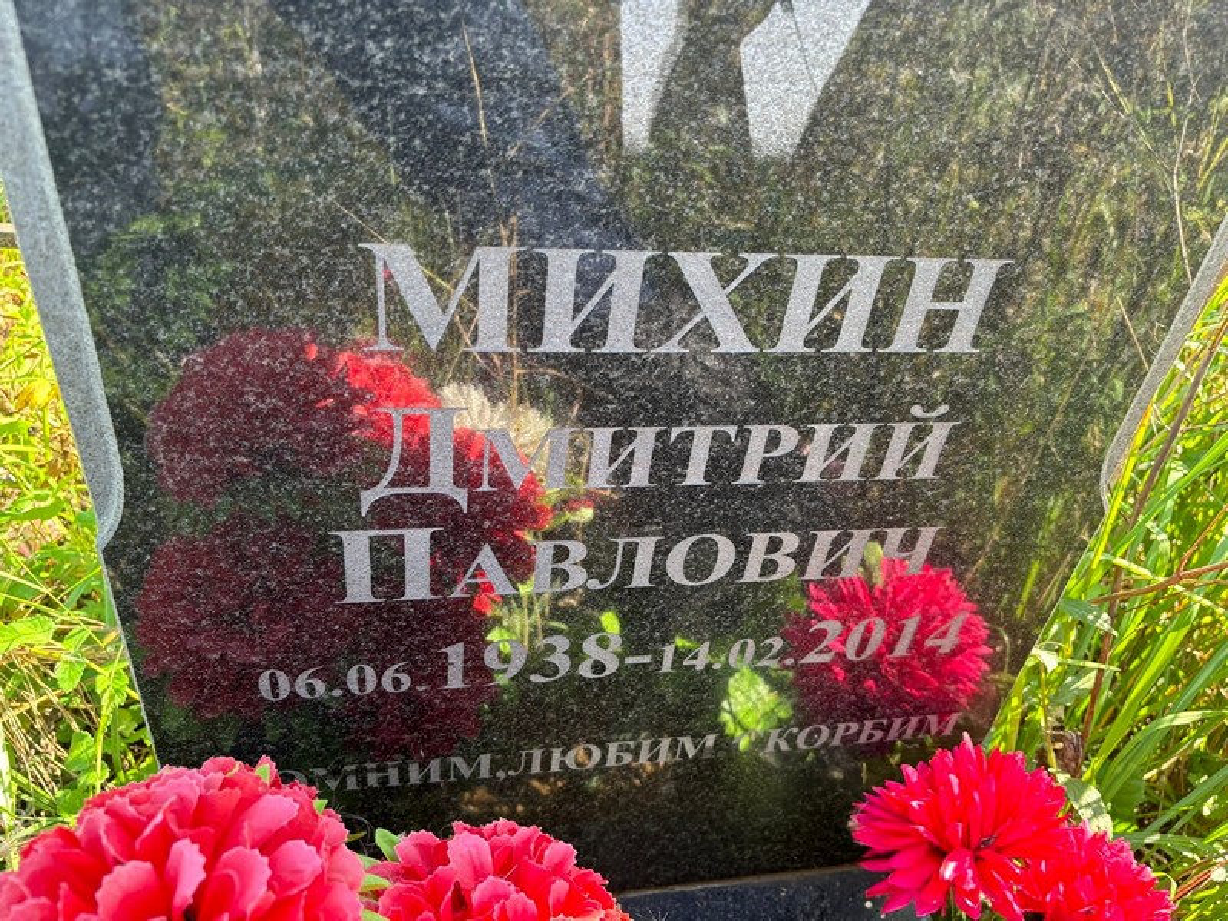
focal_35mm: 26
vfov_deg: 53.1
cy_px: 460
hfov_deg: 67.3
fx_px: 922
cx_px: 614
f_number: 1.6
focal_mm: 5.96
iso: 64
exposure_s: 1/137
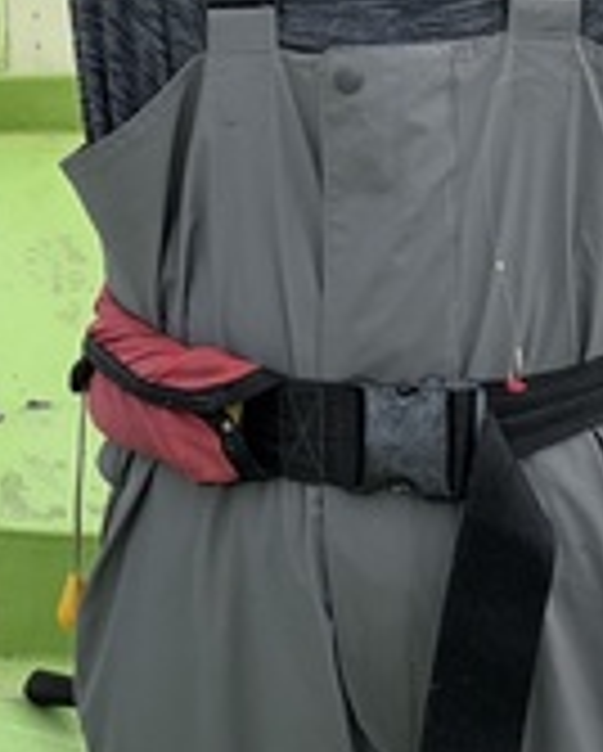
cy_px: -203
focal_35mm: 97
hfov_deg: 15.9
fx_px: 2160
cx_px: 266
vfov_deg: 18.5
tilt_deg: -3.9
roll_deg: +0.1
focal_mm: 5.96
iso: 64
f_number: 1.6
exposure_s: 1/6993
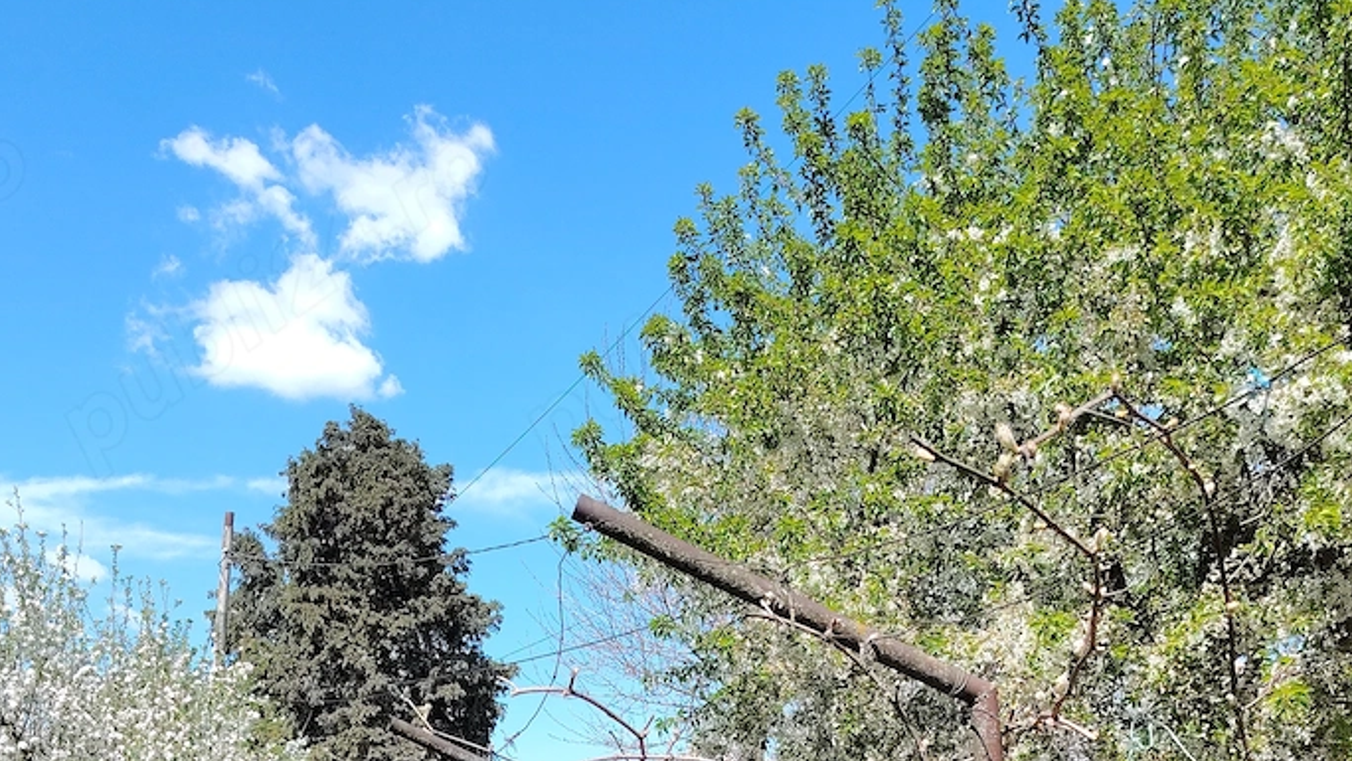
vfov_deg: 21.8
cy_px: 909
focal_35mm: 51
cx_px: 506
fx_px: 1829
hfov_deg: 40.3
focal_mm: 5.25
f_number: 1.75
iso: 100
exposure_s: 1/469
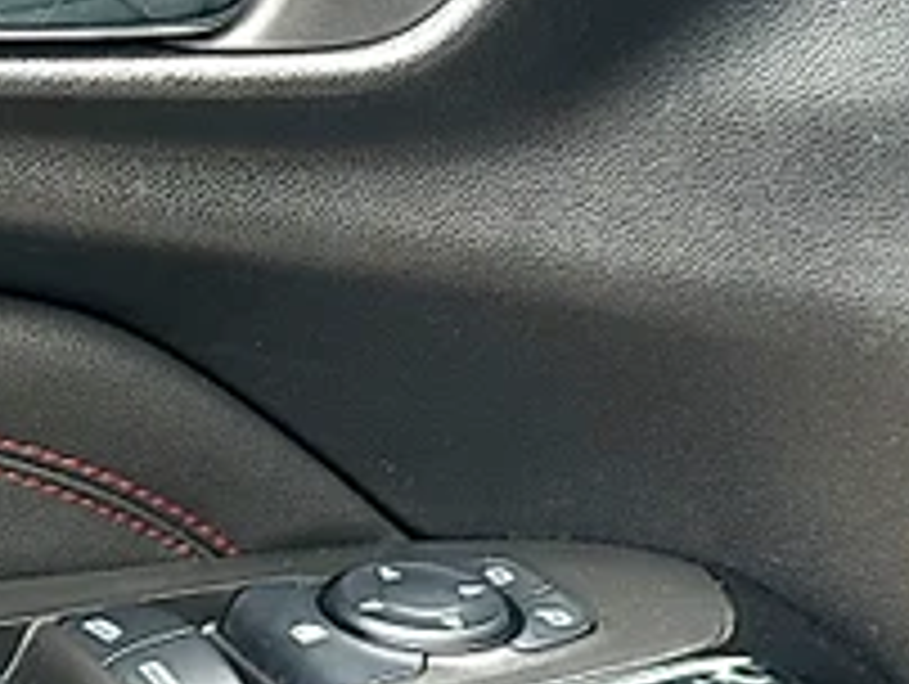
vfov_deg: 8.9
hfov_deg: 11.5
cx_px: -333
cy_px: 515
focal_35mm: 166
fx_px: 4364
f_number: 1.78
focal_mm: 6.86
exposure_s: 1/121
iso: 50
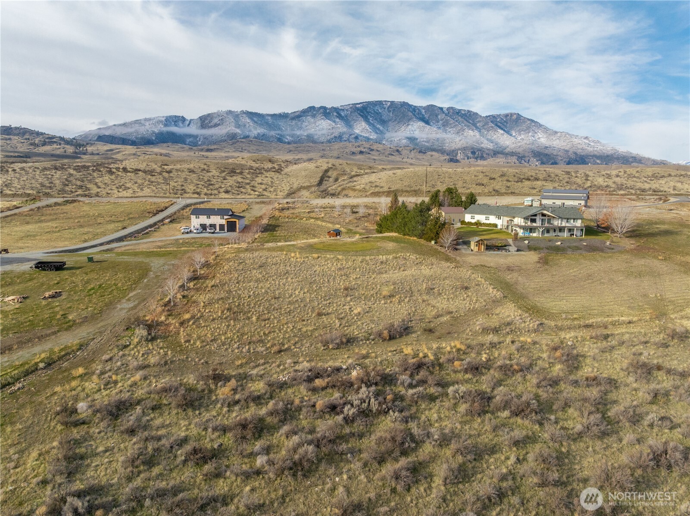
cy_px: 258
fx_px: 478
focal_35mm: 24
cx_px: 345
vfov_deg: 56.7
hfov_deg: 71.6
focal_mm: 12.29
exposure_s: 1/1000
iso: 400
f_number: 6.3
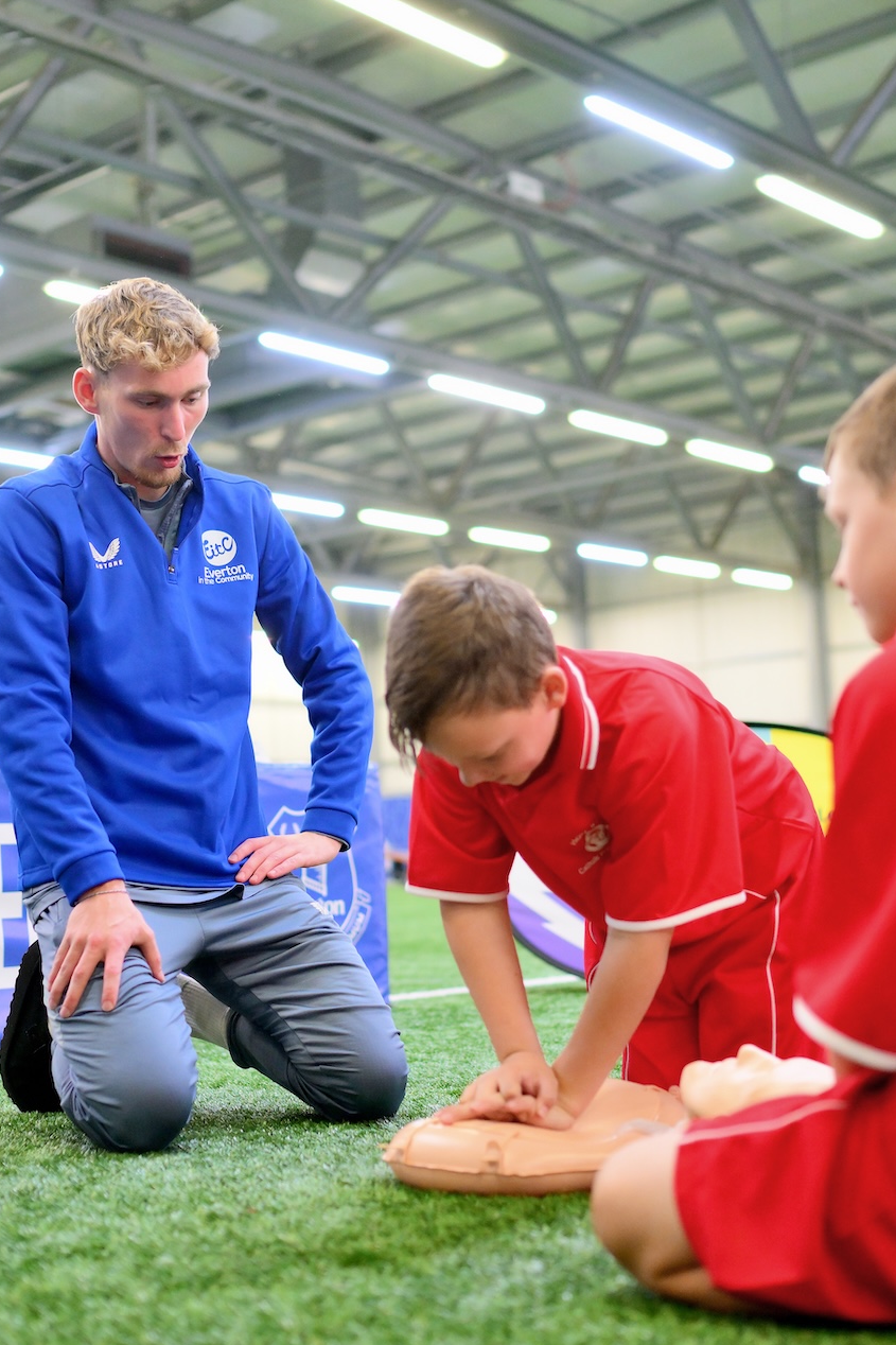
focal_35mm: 53
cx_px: 400
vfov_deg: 37.5
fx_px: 1979
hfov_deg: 25.5
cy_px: 670
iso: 2000
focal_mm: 35
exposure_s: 1/400
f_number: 1.8
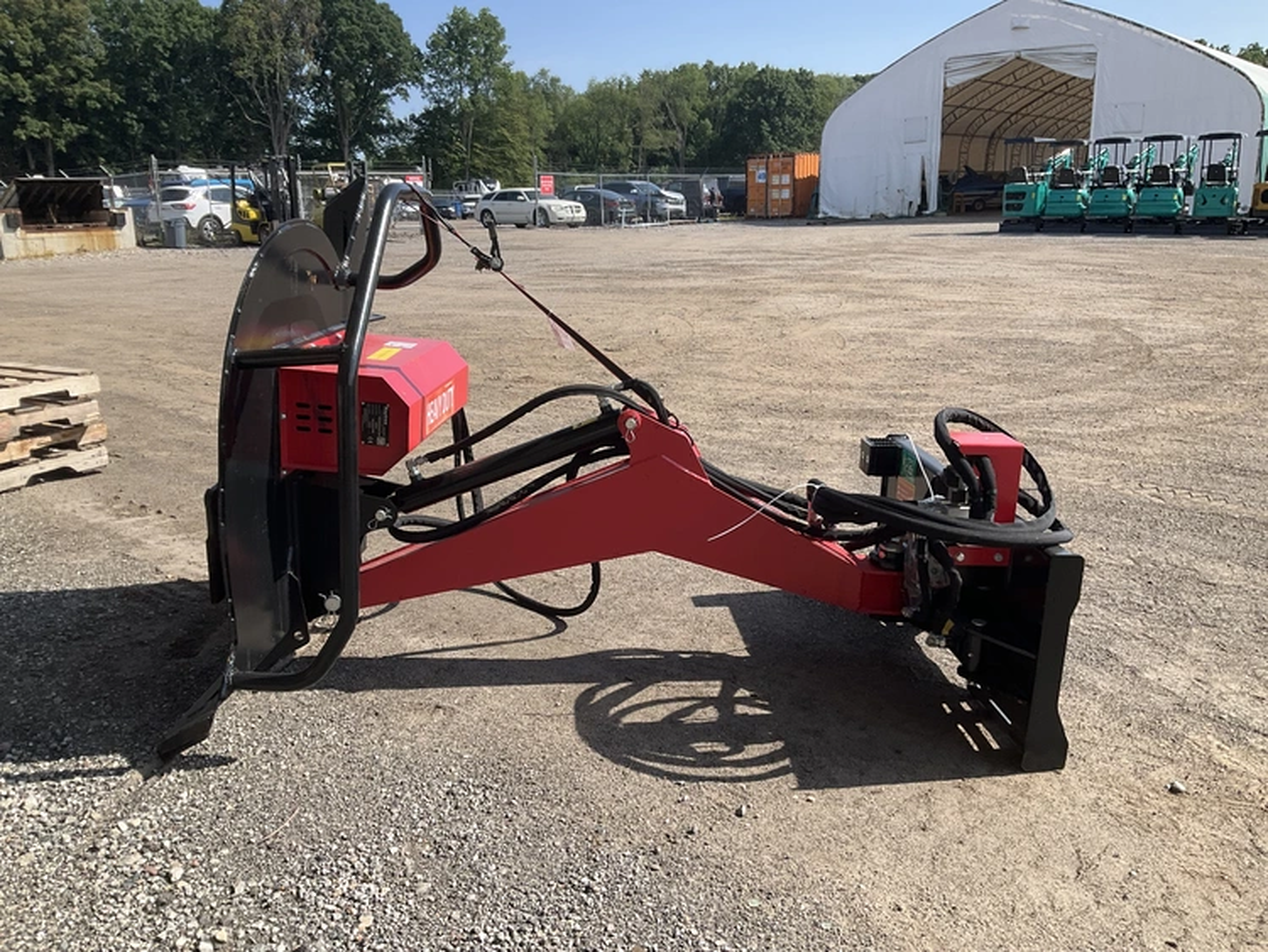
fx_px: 1063
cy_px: 476
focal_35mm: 29
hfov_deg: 61.6
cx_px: 634
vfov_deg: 48.3
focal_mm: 3
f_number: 1.8
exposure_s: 1/1121
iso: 25
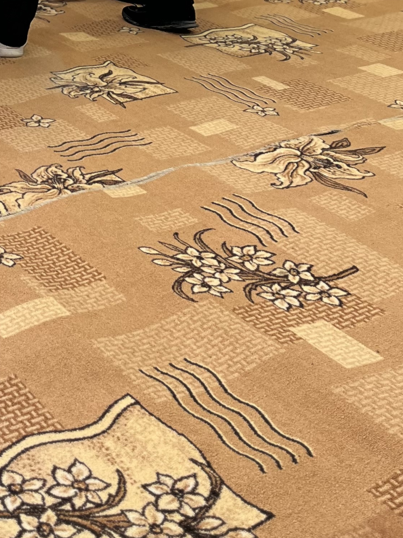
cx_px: 10
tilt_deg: -7.1
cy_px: -149
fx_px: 1087
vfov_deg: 24.5
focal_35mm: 70
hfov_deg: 20.4
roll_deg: -0.1
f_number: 1.6
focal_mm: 5.1
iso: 50
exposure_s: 1/100
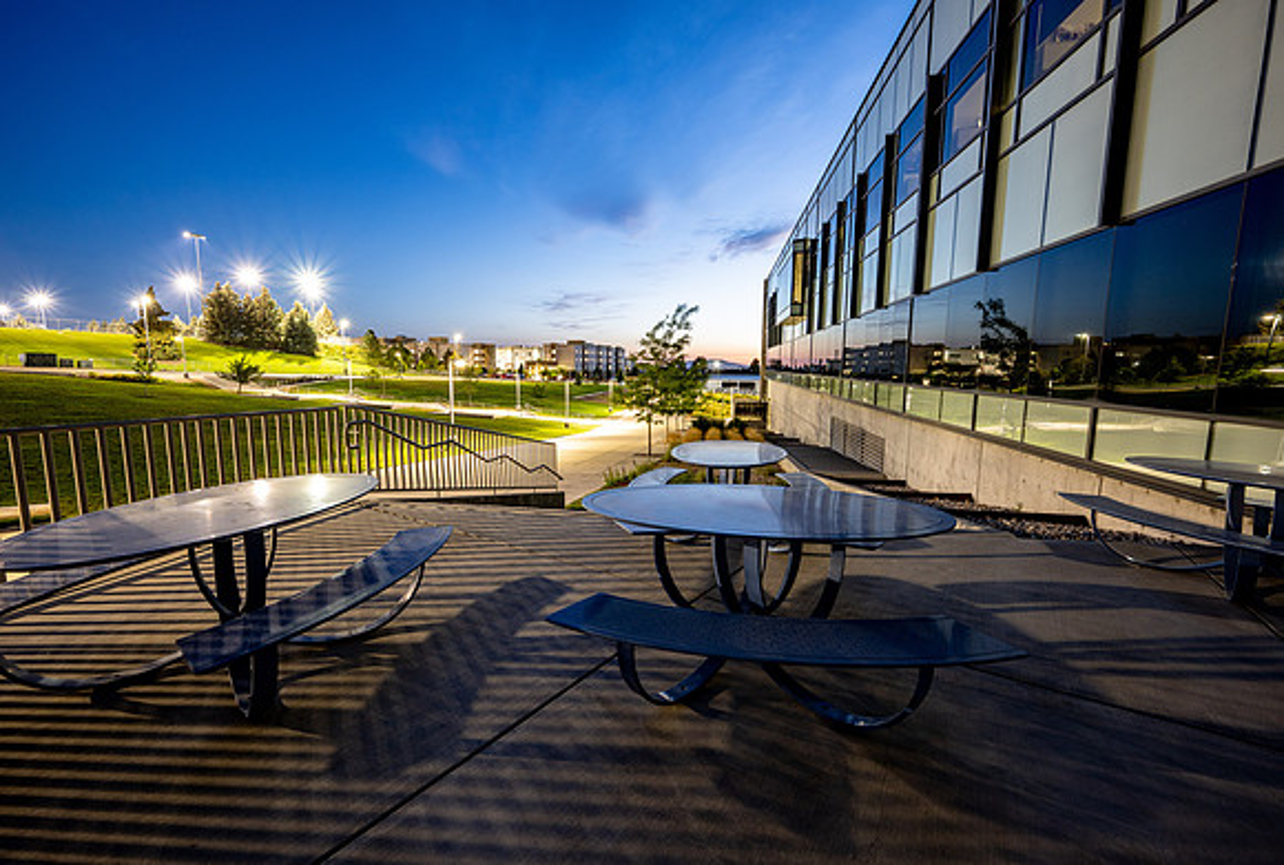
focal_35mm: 15
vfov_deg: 79.4
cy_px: 433
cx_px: 635
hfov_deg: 101.8
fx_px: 521
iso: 100
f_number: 8
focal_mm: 14
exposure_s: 10
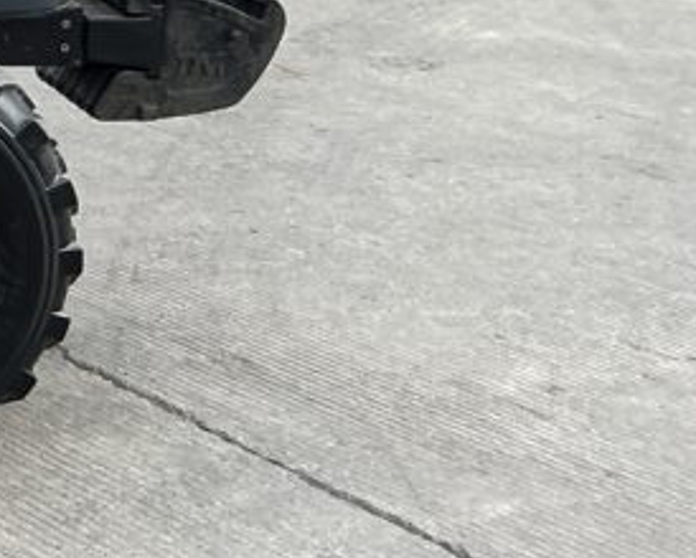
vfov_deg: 14.2
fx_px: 2104
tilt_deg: -5.8
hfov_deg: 15.8
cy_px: -264
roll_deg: -1.6
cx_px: -584
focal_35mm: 102
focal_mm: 3
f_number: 1.8
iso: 25
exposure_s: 1/683
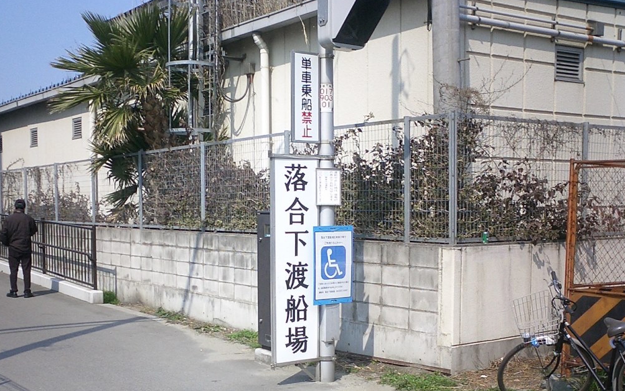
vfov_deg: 31.9
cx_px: 314
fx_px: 681
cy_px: 232
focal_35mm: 40
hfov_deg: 49.3
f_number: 3.5
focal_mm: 5.6
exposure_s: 1/1000
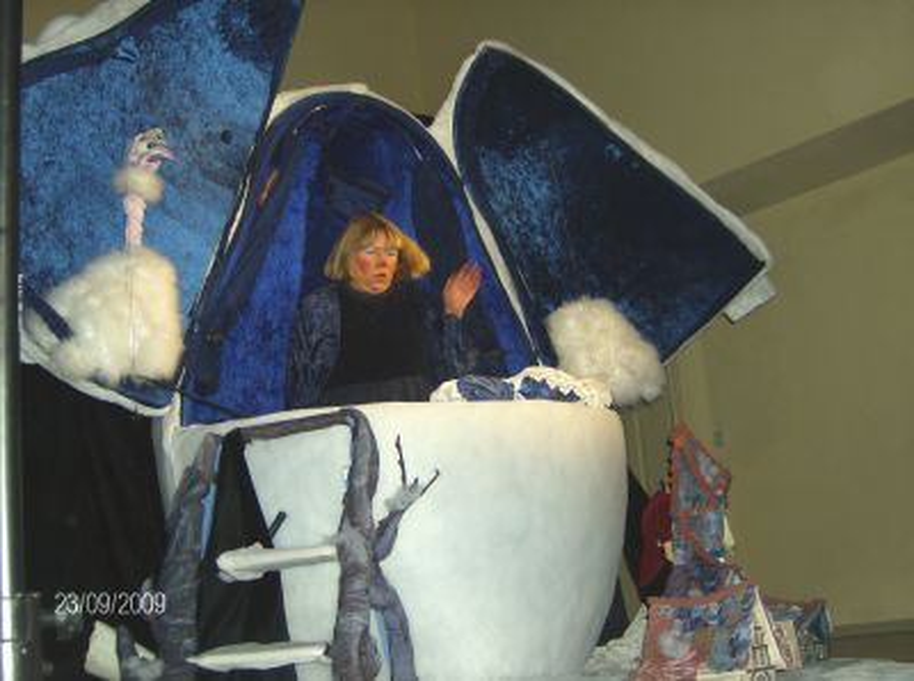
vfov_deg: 31.4
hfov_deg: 41.3
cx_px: 457
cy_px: 340
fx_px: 1212
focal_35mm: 46
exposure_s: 1/74
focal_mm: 7.7
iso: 200
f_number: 3.1
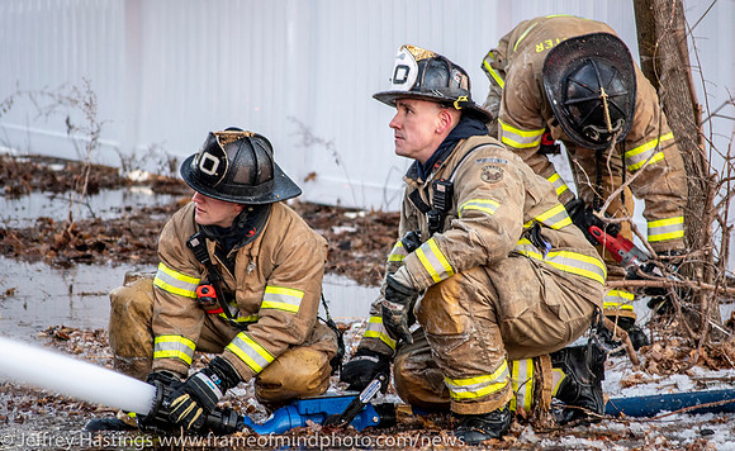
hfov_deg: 8.8
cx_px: 376
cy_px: 224
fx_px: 4795
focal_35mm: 241
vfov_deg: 5.4
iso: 800
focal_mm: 135
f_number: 5
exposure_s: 1/50
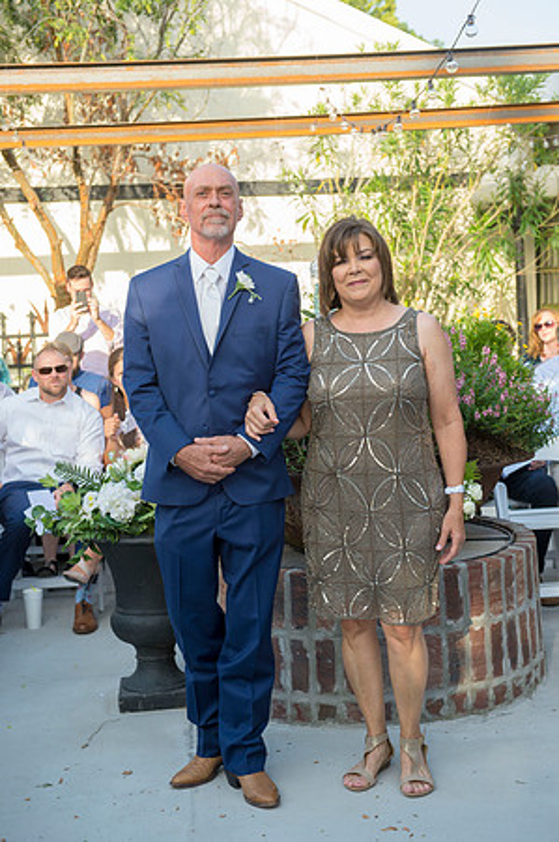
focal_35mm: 56
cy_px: 421
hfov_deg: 24.1
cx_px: 280
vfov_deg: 35.7
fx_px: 1307
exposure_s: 1/400
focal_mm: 56
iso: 500
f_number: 5.6
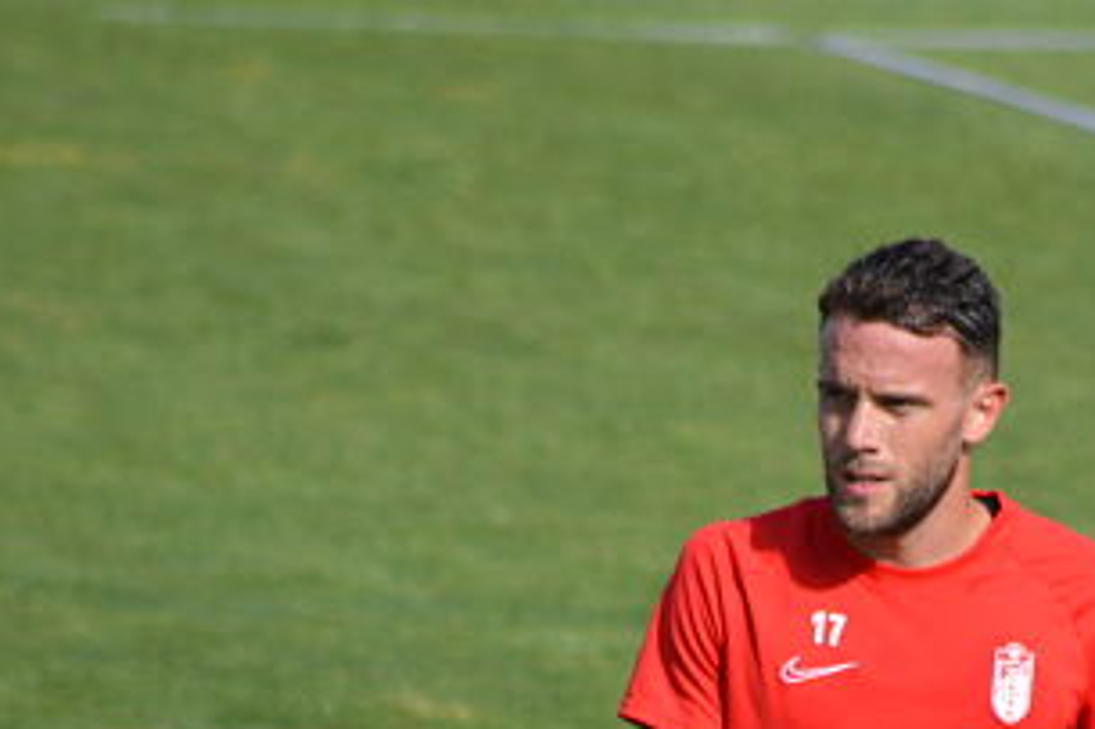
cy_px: 747
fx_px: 29183
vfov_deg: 1.4
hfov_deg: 2.1
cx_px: 865
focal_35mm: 960
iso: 400
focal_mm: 300
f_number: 5.6
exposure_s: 1/1600
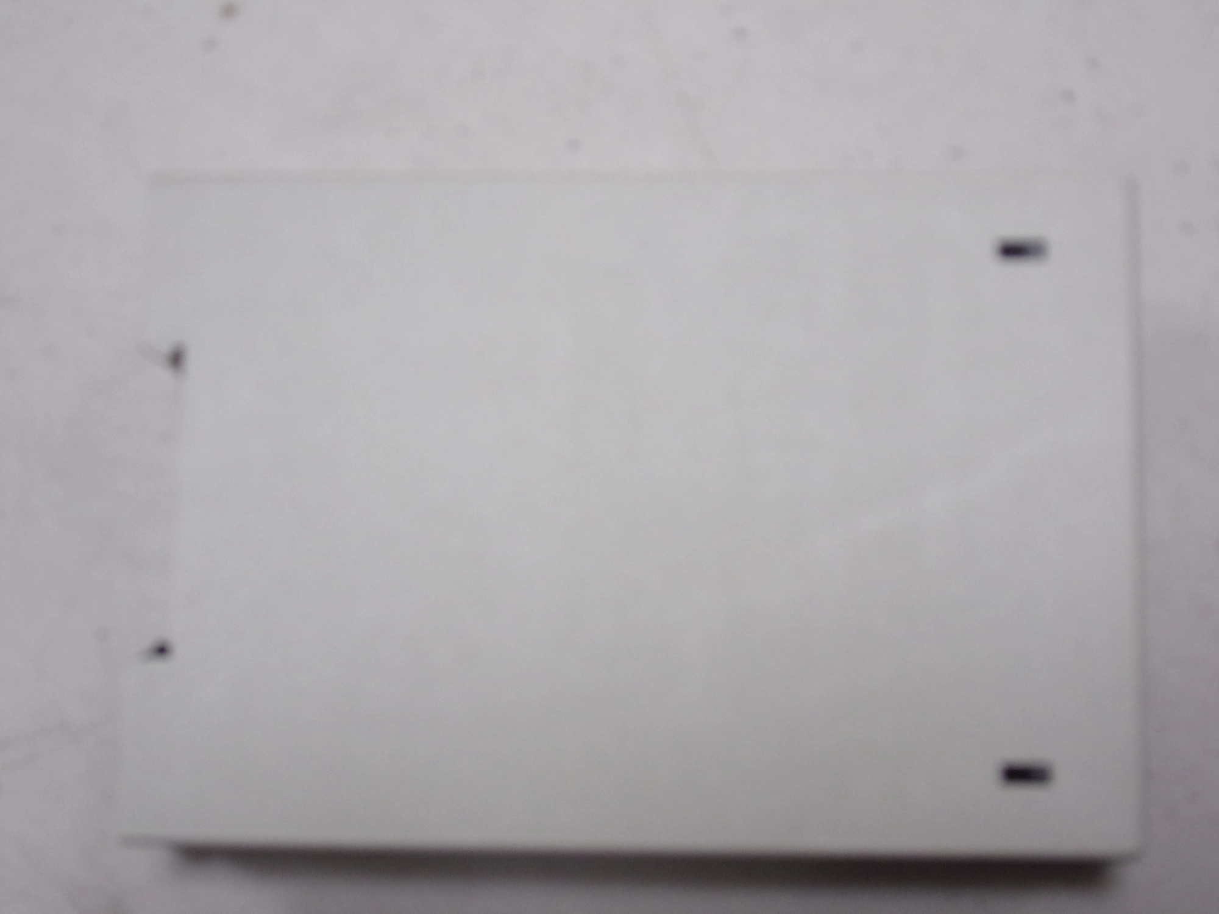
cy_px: 457
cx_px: 610
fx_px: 2254
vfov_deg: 22.9
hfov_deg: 30.3
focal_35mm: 64
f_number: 4.5
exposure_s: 1/40
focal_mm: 11.5
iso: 162
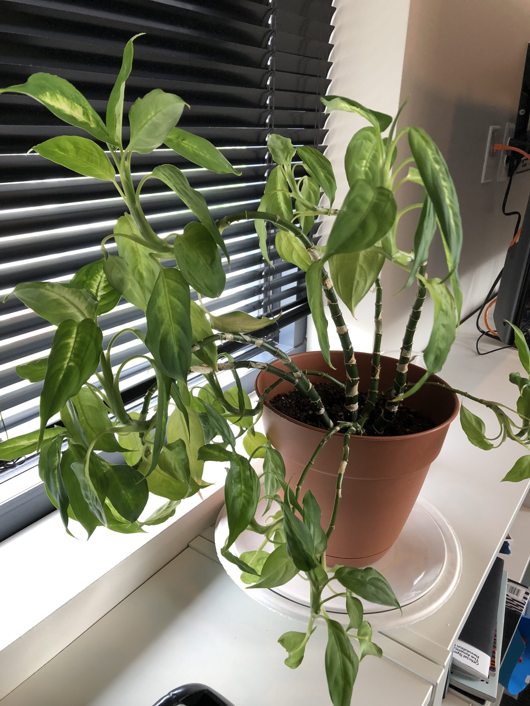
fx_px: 572
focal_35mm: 28
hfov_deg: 49.7
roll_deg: -0.5
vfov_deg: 63.4
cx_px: 265
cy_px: 353
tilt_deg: -21.6
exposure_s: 1/30
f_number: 1.8
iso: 32
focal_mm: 3.99
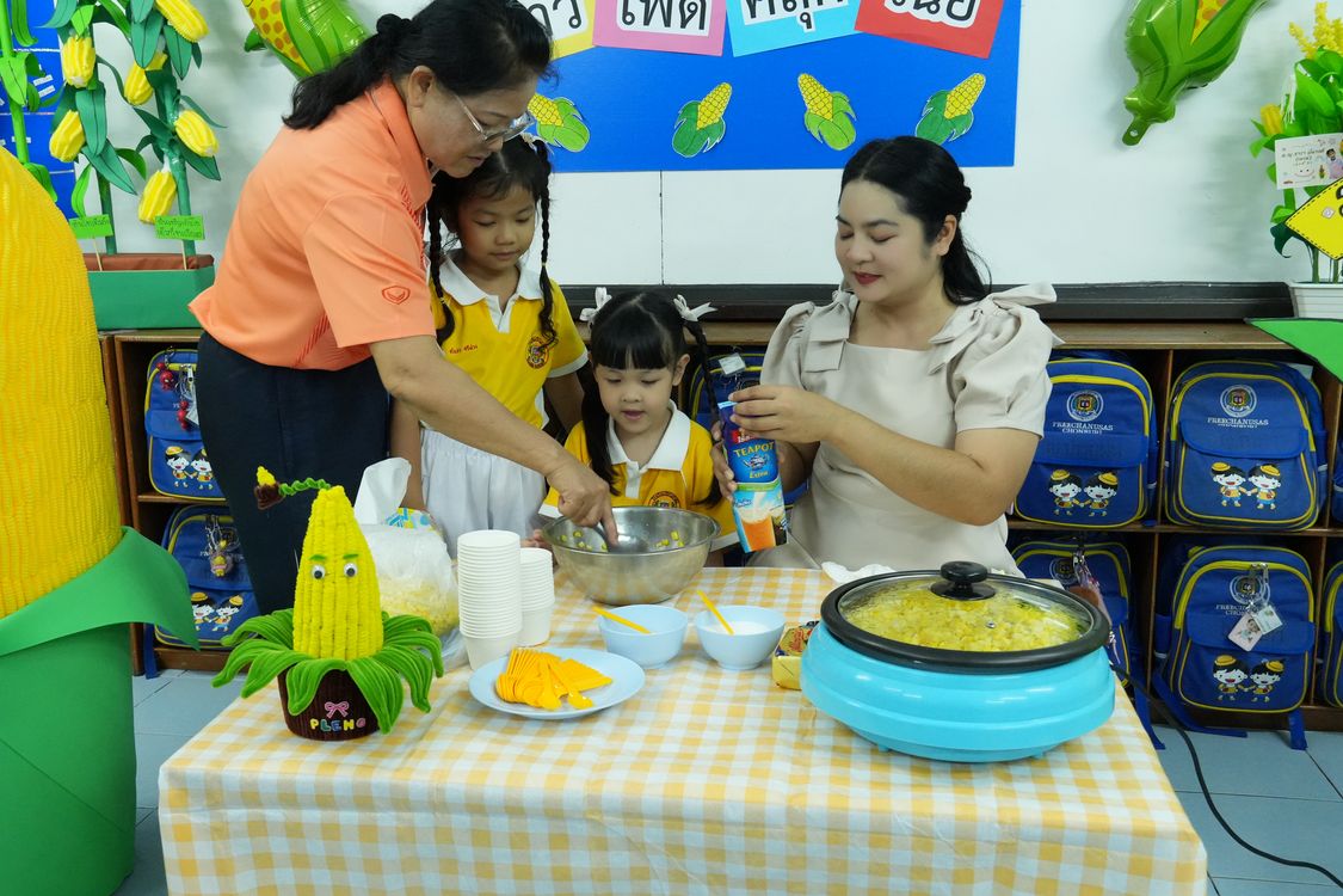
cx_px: 672
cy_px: 448
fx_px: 1287
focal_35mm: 34
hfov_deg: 55.1
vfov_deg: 38.4
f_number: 5.6
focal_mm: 23
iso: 4000
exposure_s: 1/100
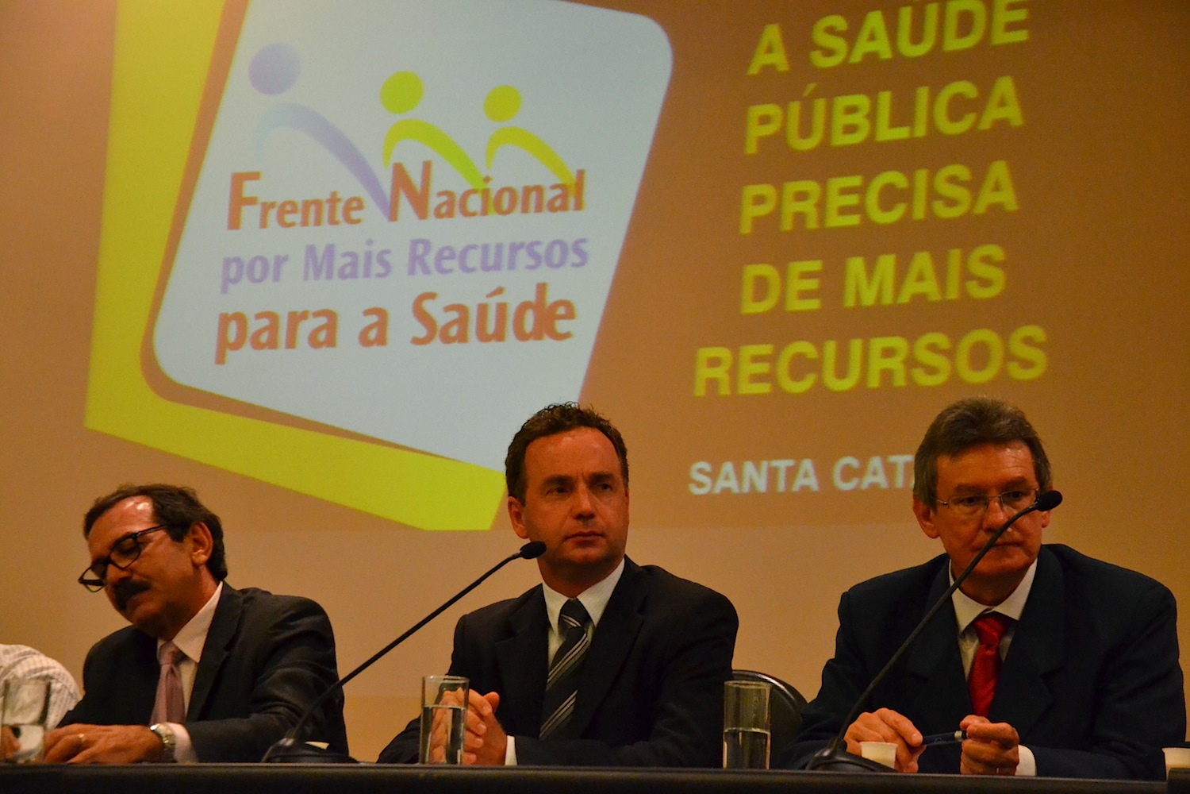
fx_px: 3471
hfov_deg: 19.5
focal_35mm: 105
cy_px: 397
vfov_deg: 13.0
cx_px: 595
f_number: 5.3
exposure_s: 1/60
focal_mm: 70
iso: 3200
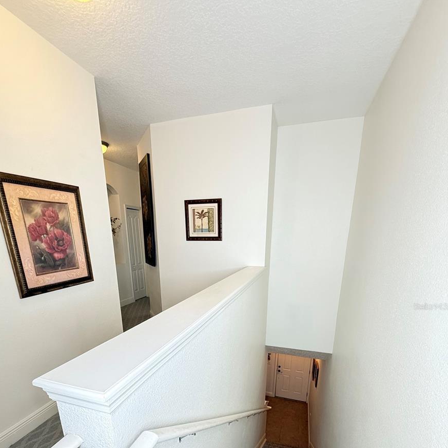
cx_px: 219
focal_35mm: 17
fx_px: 249
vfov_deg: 80.5
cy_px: 306
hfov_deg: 84.0
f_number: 2.2
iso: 200
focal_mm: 2.22
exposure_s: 1/60
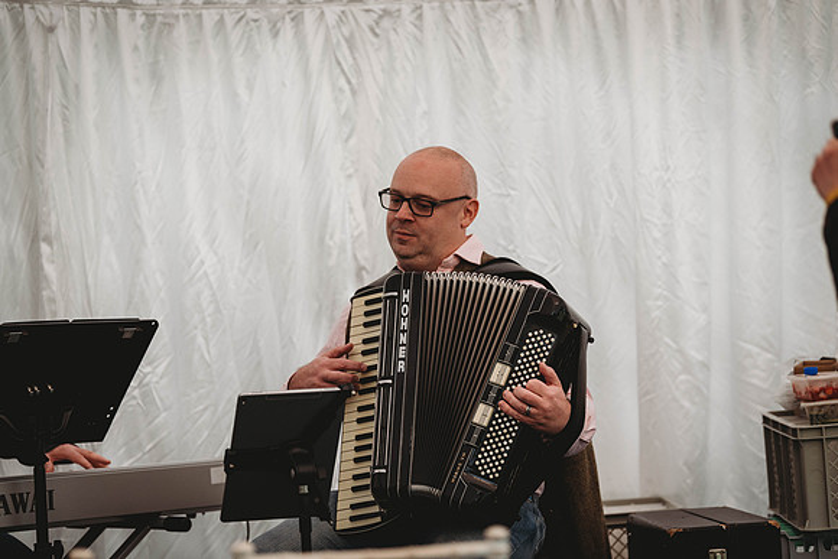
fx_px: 3143
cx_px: 419
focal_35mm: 135
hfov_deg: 15.2
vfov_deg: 10.2
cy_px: 280
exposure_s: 1/160
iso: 400
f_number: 2.8
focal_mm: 135
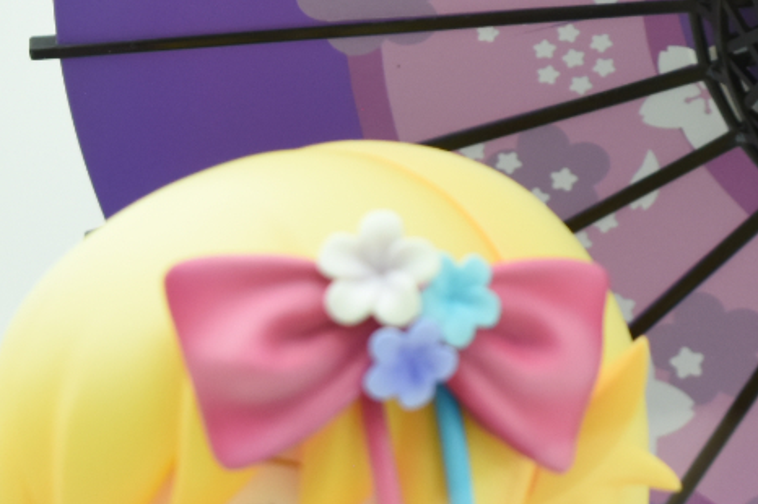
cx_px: 870
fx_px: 5491
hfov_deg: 7.8
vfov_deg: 5.3
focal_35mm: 261
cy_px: 198
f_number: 8
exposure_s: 1/160
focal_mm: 50
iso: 640
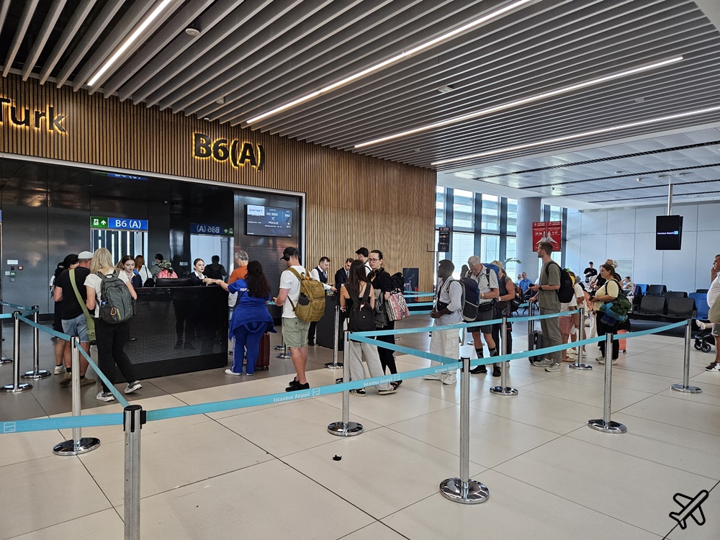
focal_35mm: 23
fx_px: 478
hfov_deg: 73.9
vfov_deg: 58.9
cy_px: 270
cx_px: 360
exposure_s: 1/170
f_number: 1.8
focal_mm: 5.4
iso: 320
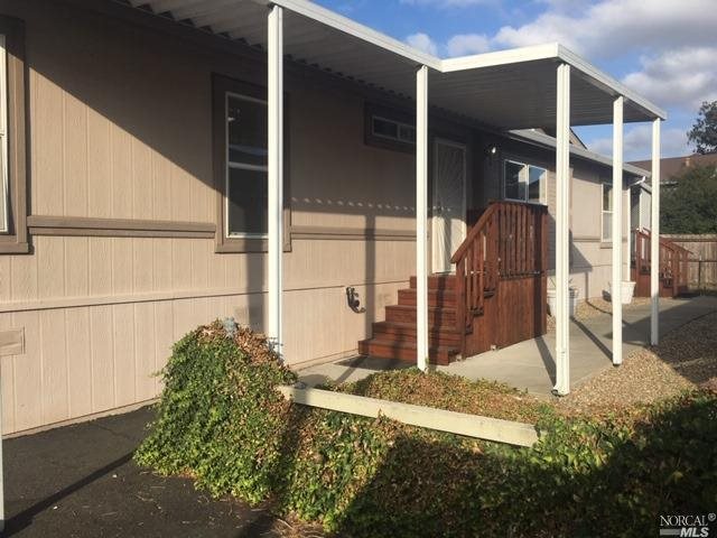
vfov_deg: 48.2
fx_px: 601
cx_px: 358
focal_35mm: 29
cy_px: 269
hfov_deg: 61.7
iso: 25
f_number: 2.2
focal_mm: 4.15
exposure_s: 1/1451
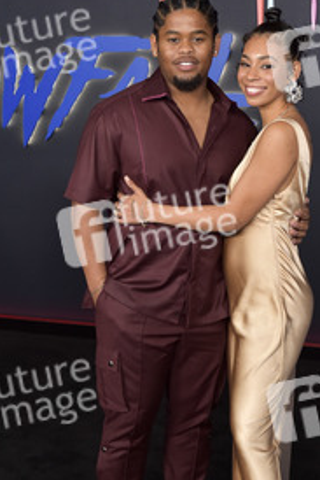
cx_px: 198
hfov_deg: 19.4
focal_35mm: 70
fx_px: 932
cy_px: 314
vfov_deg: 28.7
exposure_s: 1/250
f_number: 6.3
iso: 2000
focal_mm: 48
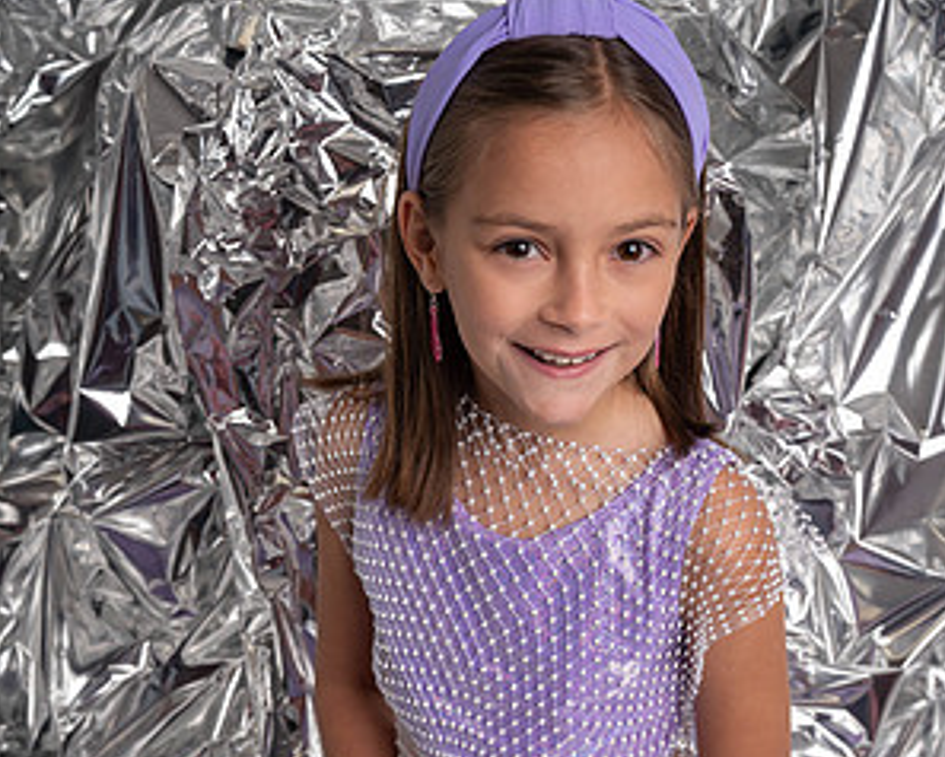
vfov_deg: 23.4
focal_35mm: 64
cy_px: 649
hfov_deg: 29.6
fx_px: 1791
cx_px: 474
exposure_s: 1/200
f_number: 5.6
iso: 160
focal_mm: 45
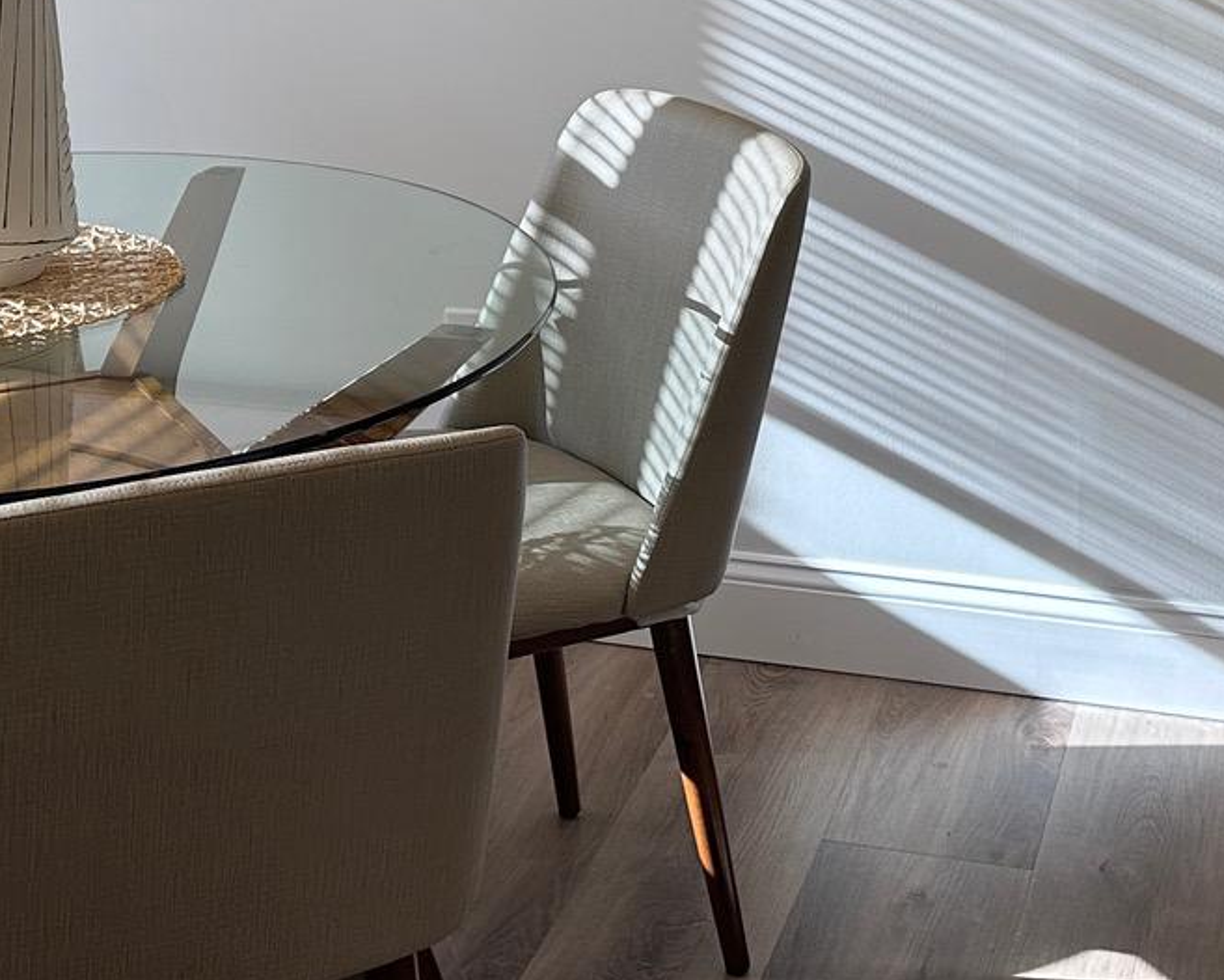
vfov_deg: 19.8
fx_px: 2645
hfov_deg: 26.0
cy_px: -175
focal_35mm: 73
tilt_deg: -7.2
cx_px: 667
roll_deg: +0.1
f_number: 1.78
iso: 80
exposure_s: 1/322
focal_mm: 6.86
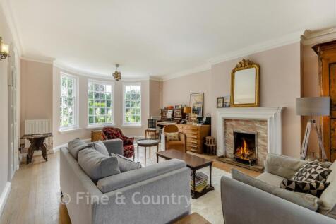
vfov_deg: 73.7
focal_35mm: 16
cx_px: 168
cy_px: 112
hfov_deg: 96.8
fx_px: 149
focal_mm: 16
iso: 100
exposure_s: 1/60
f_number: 8
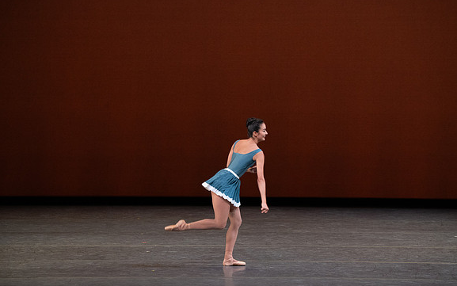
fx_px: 3675
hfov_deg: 7.1
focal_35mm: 295
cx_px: 229
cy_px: 145
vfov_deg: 4.5
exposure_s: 1/400
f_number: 9
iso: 5000
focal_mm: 288
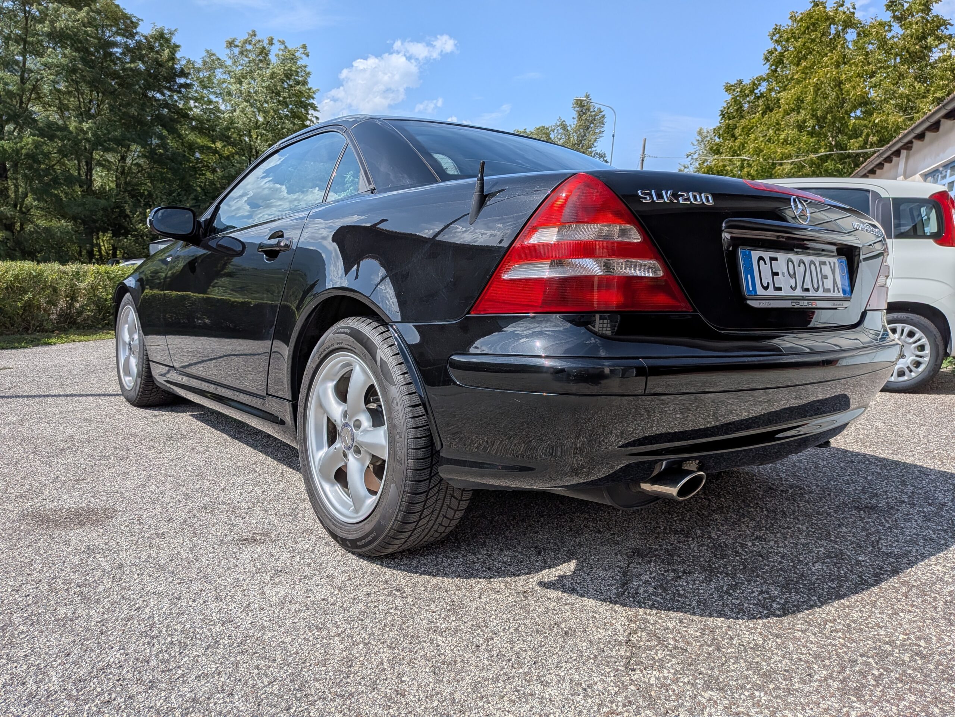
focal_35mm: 24
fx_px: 662
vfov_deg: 56.8
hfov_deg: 71.6
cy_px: 358
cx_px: 478
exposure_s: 1/17544
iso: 30
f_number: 1.7
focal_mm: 4.53
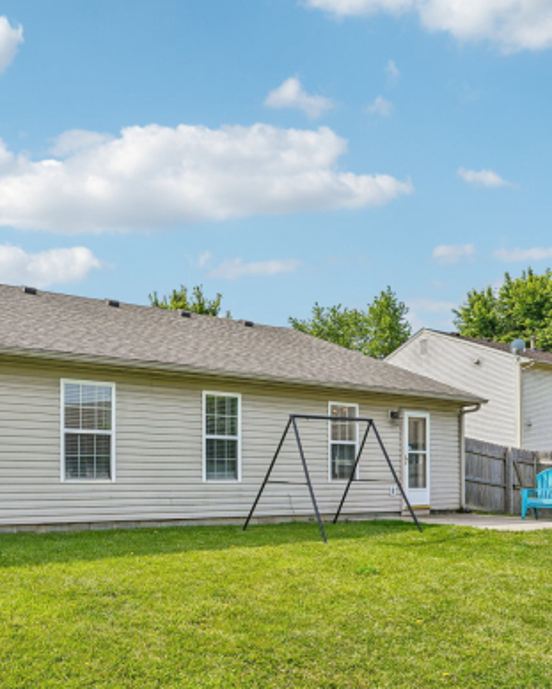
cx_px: 92
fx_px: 592
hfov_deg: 46.7
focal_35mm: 29
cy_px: 391
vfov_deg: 60.2
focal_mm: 16
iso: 100
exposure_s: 1/250
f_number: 8
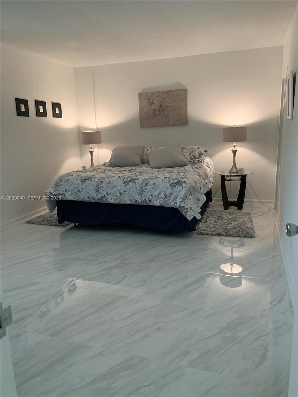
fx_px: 298
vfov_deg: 67.3
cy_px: 198
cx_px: 149
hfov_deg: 53.1
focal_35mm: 26
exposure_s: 1/60
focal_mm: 4.25
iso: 320
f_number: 1.8
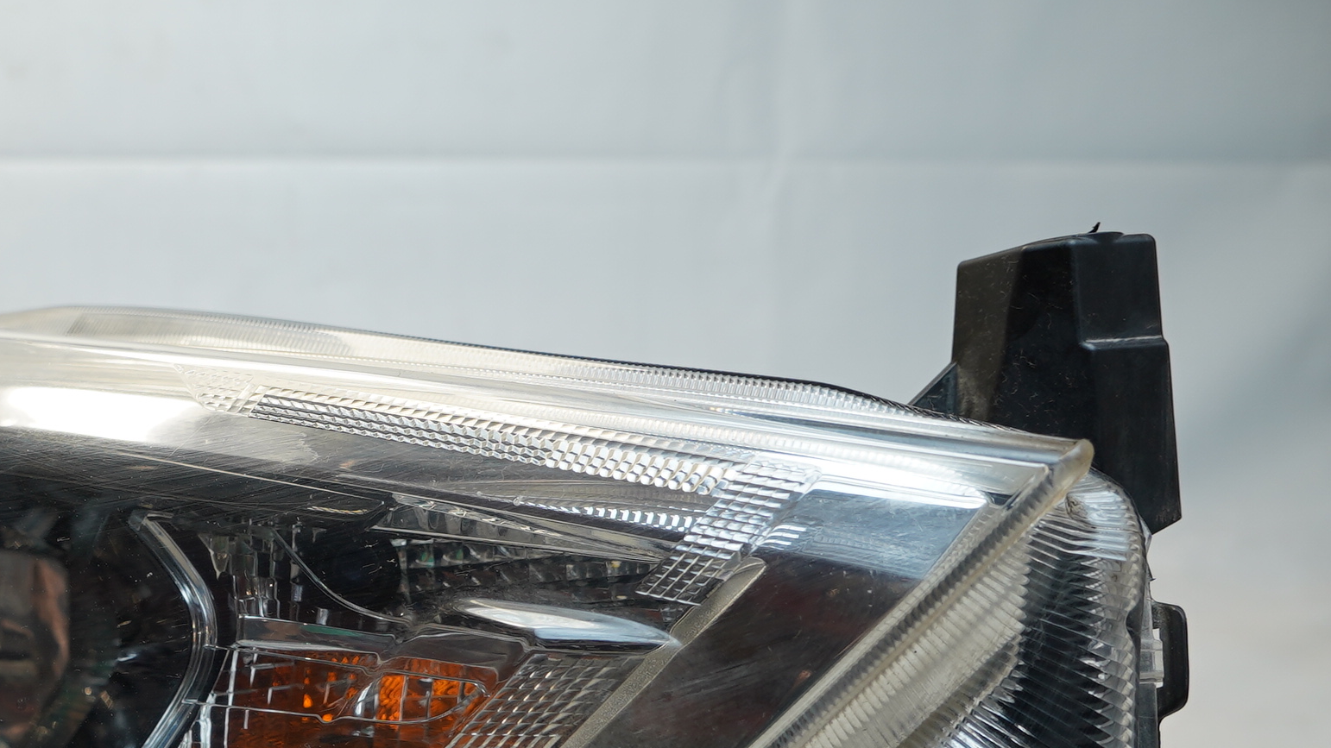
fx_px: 1729
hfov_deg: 38.7
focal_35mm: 49
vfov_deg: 23.9
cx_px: 98
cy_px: 651
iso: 160
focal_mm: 16
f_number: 4
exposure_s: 1/60
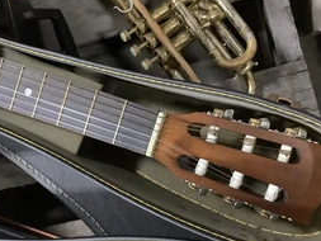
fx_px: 455
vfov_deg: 29.7
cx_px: 114
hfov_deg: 38.6
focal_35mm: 49
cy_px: 115
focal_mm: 3.3
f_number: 2.4
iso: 800
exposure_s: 1/24
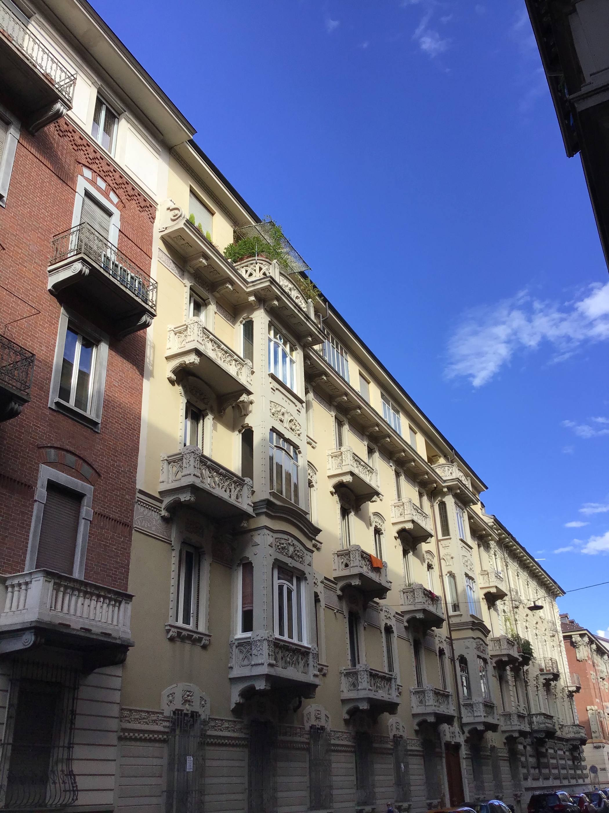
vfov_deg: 58.4
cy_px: 406
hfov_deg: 45.4
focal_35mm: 31
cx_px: 304
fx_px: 727
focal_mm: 3.3
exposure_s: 1/673
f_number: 2.4
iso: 25
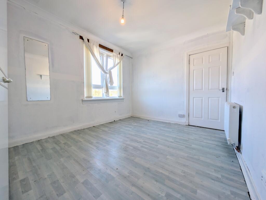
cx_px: 133
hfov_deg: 110.5
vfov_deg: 94.6
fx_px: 92
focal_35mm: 12
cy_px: 100
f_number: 1.7
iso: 69
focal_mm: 2.02
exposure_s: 1/245
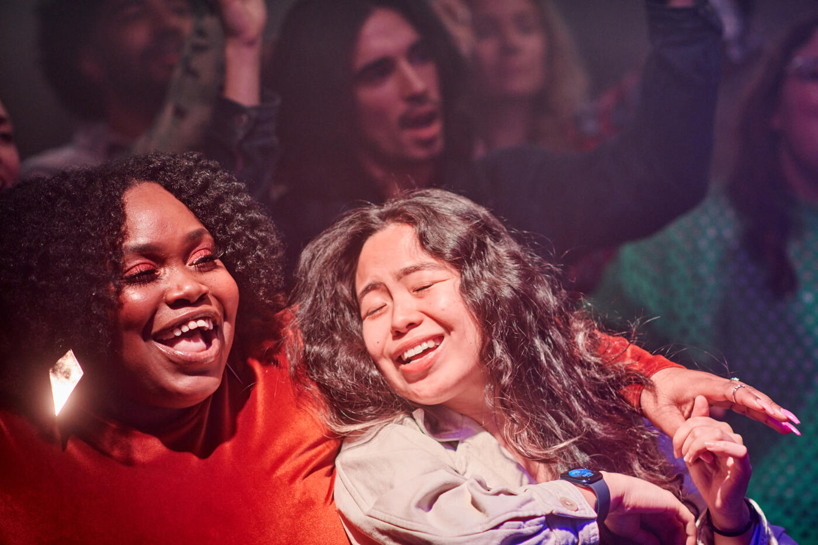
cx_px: 409
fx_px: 3067
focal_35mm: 135
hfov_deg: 15.2
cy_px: 272
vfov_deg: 10.2
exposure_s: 1/400
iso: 800
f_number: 3.5
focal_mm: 135
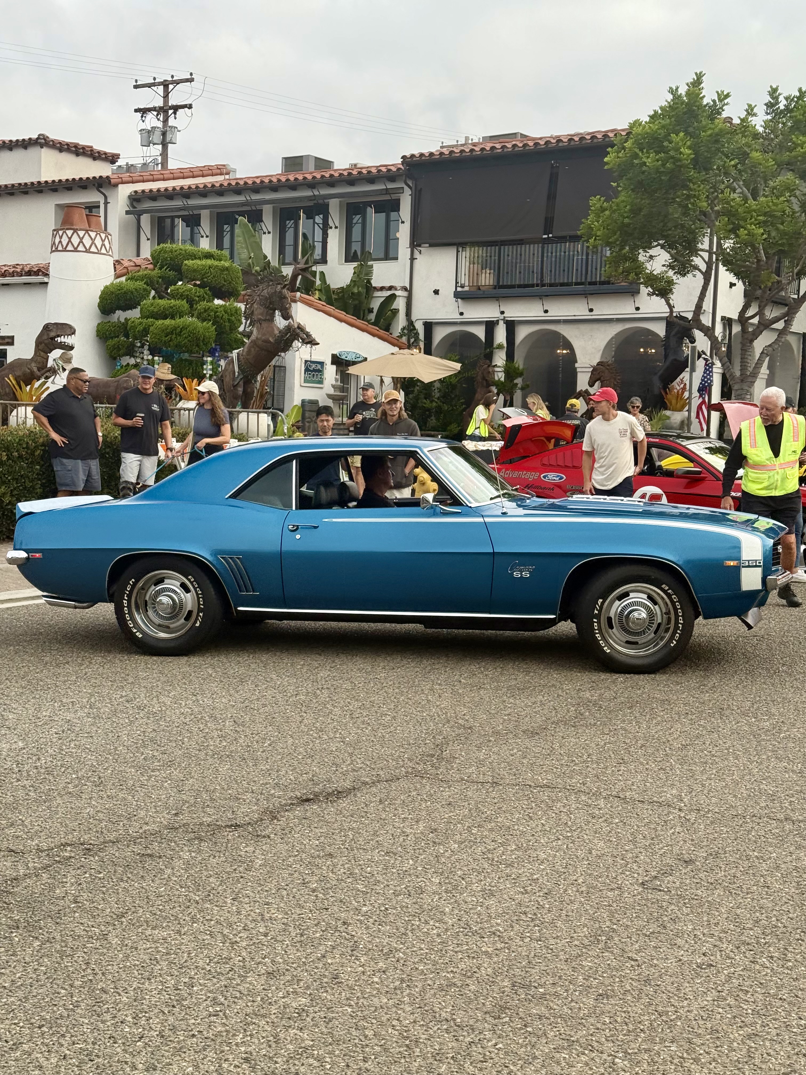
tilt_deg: +0.8
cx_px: 403
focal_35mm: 48
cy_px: 538
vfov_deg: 39.7
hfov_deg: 30.3
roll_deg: -0.3
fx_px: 1490
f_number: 1.78
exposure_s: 1/855
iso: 80
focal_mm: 6.76
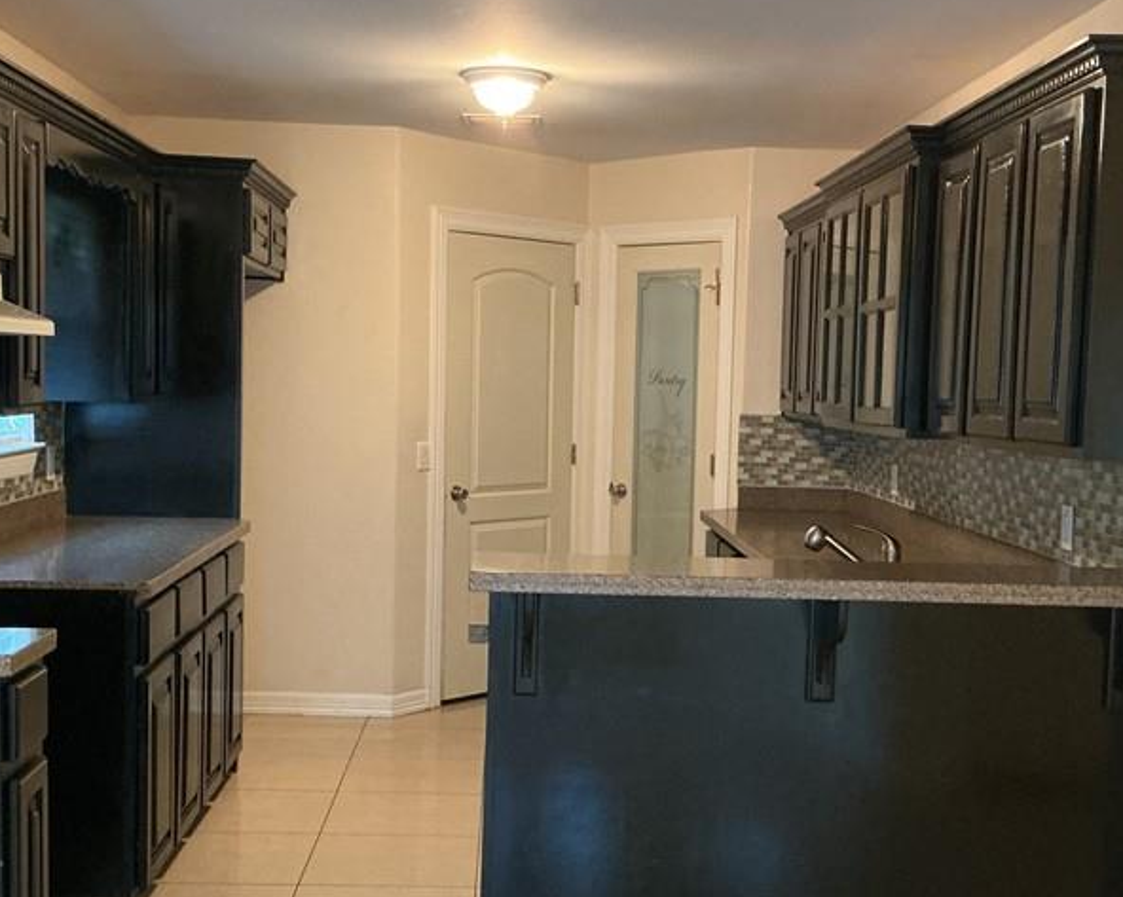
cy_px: 518
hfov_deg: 38.1
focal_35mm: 49
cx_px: 577
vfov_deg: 30.8
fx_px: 1628
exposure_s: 1/30
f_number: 1.8
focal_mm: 3
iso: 250
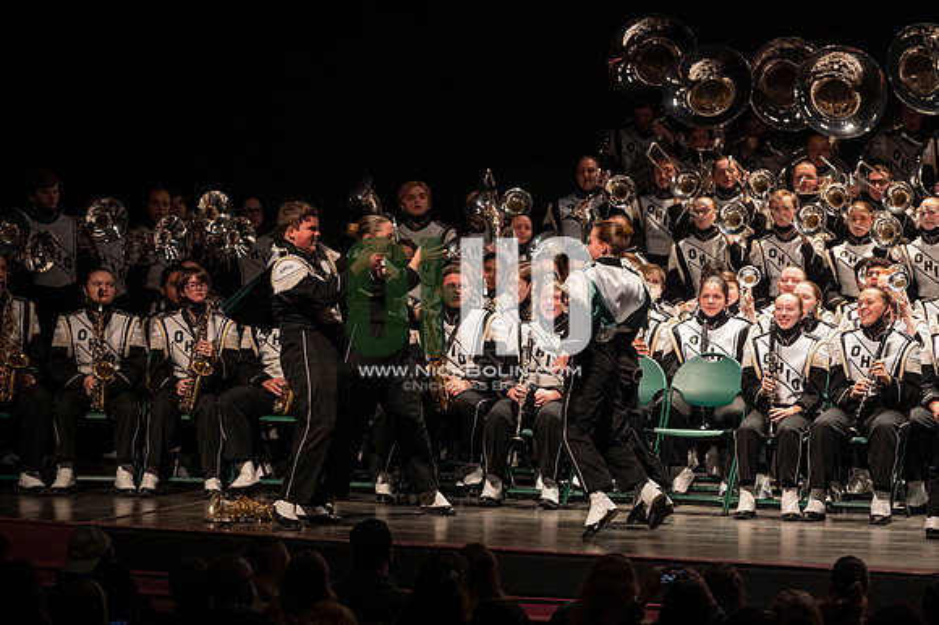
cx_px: 470
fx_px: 5213
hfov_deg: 10.3
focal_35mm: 200
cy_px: 312
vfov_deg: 6.9
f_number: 3.5
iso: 1250
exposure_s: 1/500
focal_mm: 200
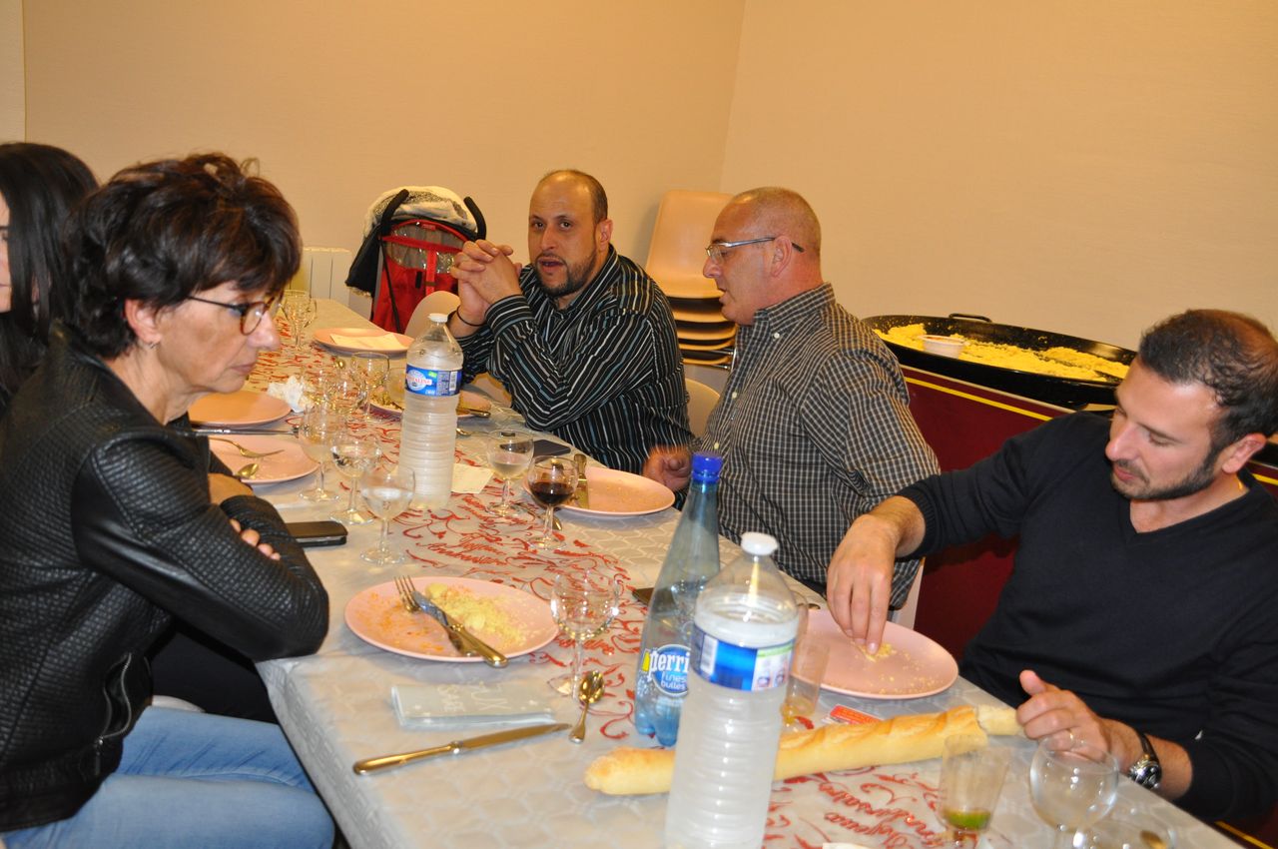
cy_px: 424
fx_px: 1170
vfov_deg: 39.9
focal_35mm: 33
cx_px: 639
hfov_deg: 57.3
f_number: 3.8
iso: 800
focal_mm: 22
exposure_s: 1/60
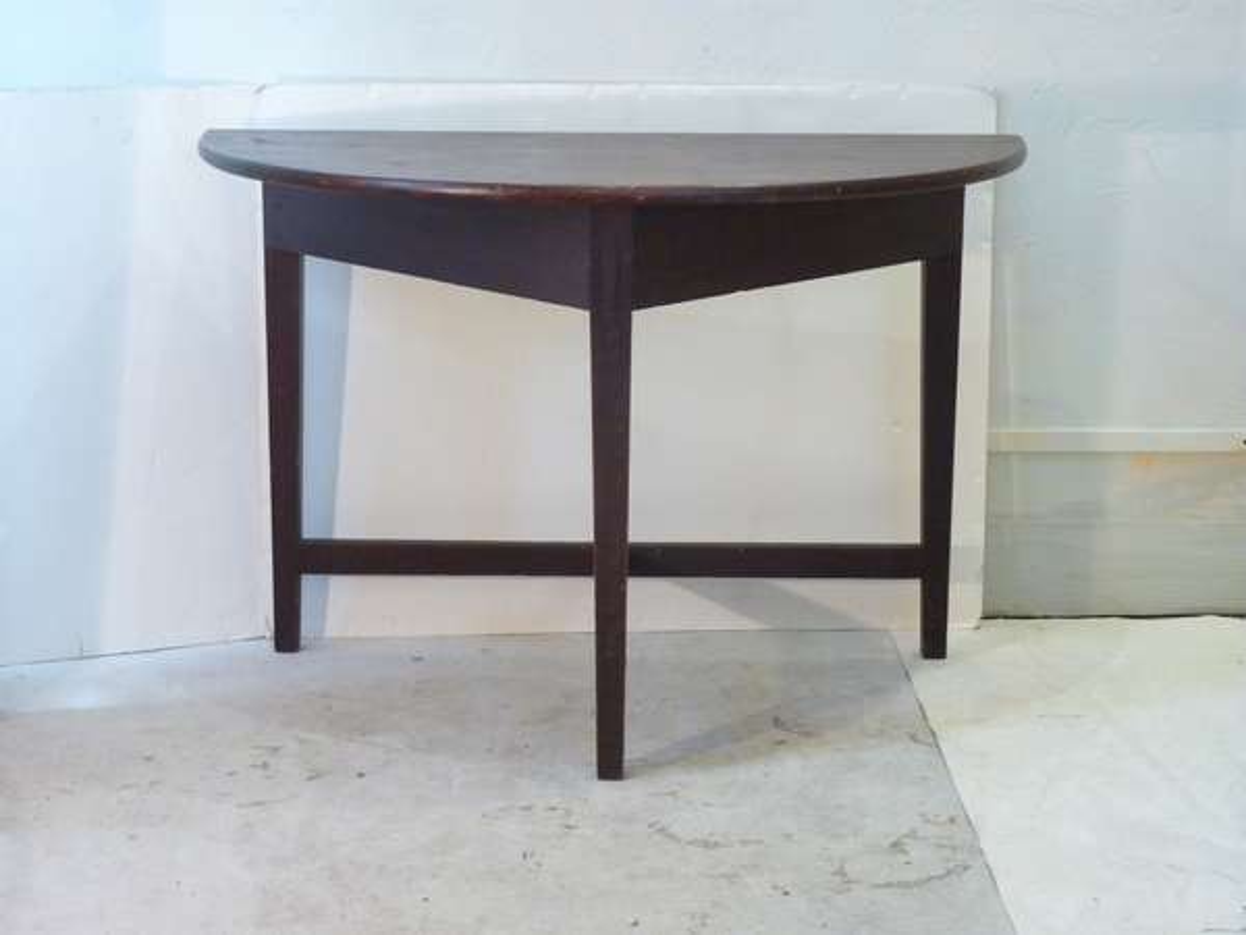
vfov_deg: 21.9
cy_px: 468
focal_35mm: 67
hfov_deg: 29.0
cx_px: 623
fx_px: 2412
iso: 400
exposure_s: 1/8
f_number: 4.1
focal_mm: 11
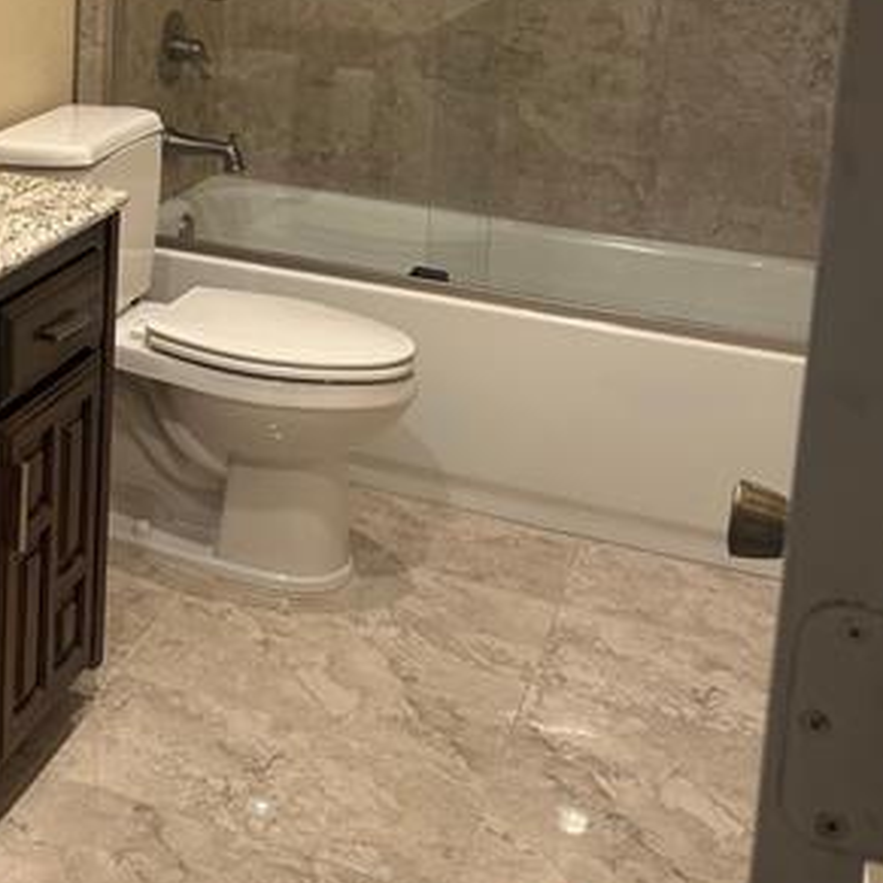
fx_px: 1616
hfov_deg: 29.1
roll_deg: -2.3
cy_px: 55
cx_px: 58
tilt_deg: -7.4
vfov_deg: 29.1
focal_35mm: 56
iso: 125
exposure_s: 1/60
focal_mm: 6.86
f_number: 1.78
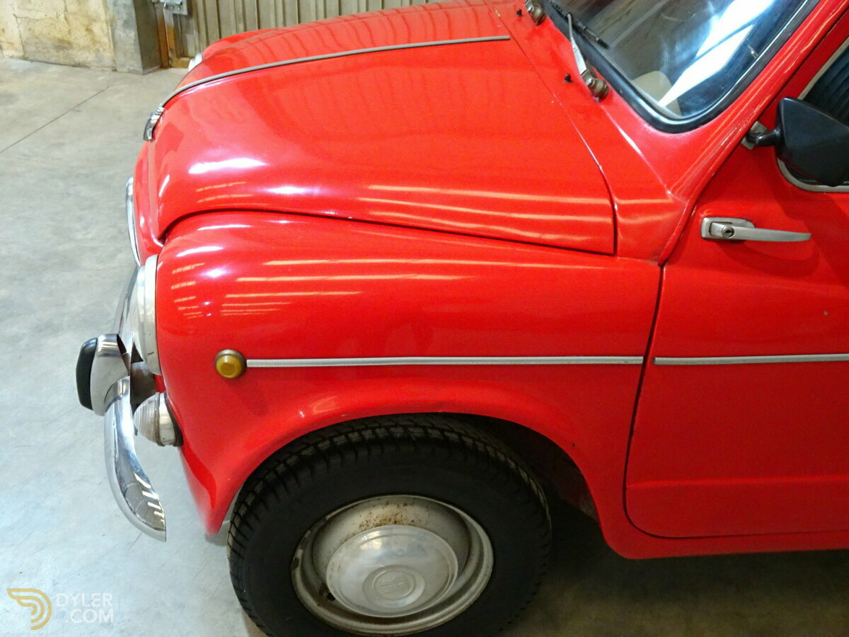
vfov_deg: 39.7
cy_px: 318
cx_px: 424
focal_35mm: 36
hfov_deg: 51.4
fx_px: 883
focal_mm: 6.17
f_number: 4
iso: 800
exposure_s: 1/13
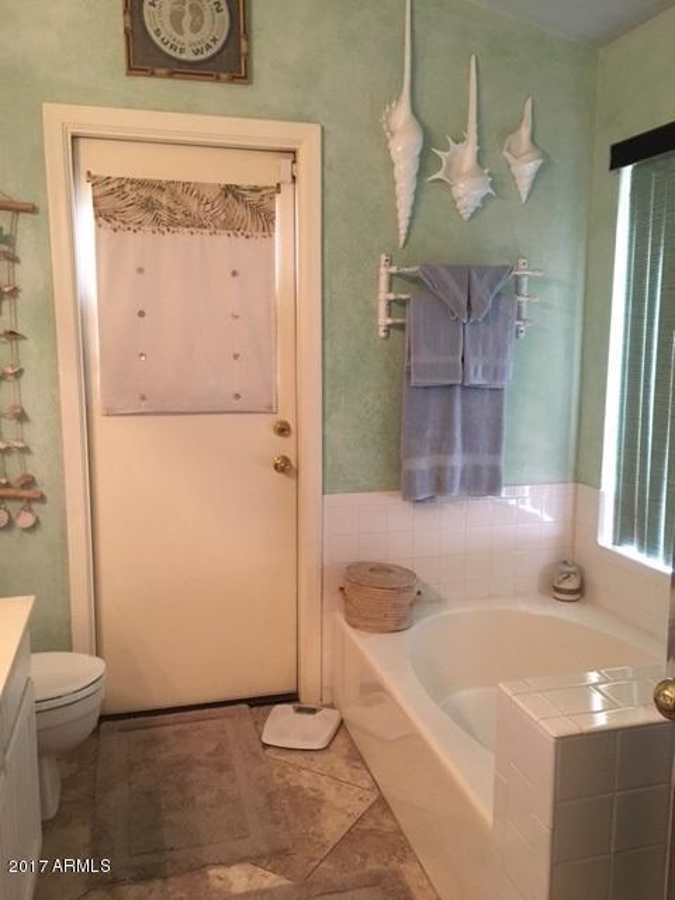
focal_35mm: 29
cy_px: 450
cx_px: 338
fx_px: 754
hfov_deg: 48.2
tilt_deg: -8.5
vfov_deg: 61.7
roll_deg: -0.3
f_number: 2.2
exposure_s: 1/30
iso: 200
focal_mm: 4.15
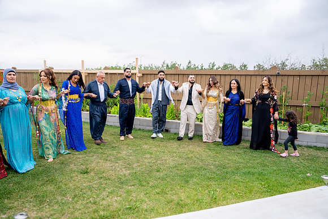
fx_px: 219
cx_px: 164
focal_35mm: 24
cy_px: 110
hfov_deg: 73.7
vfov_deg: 53.2
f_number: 2.8
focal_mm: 24
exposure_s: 1/500
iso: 100
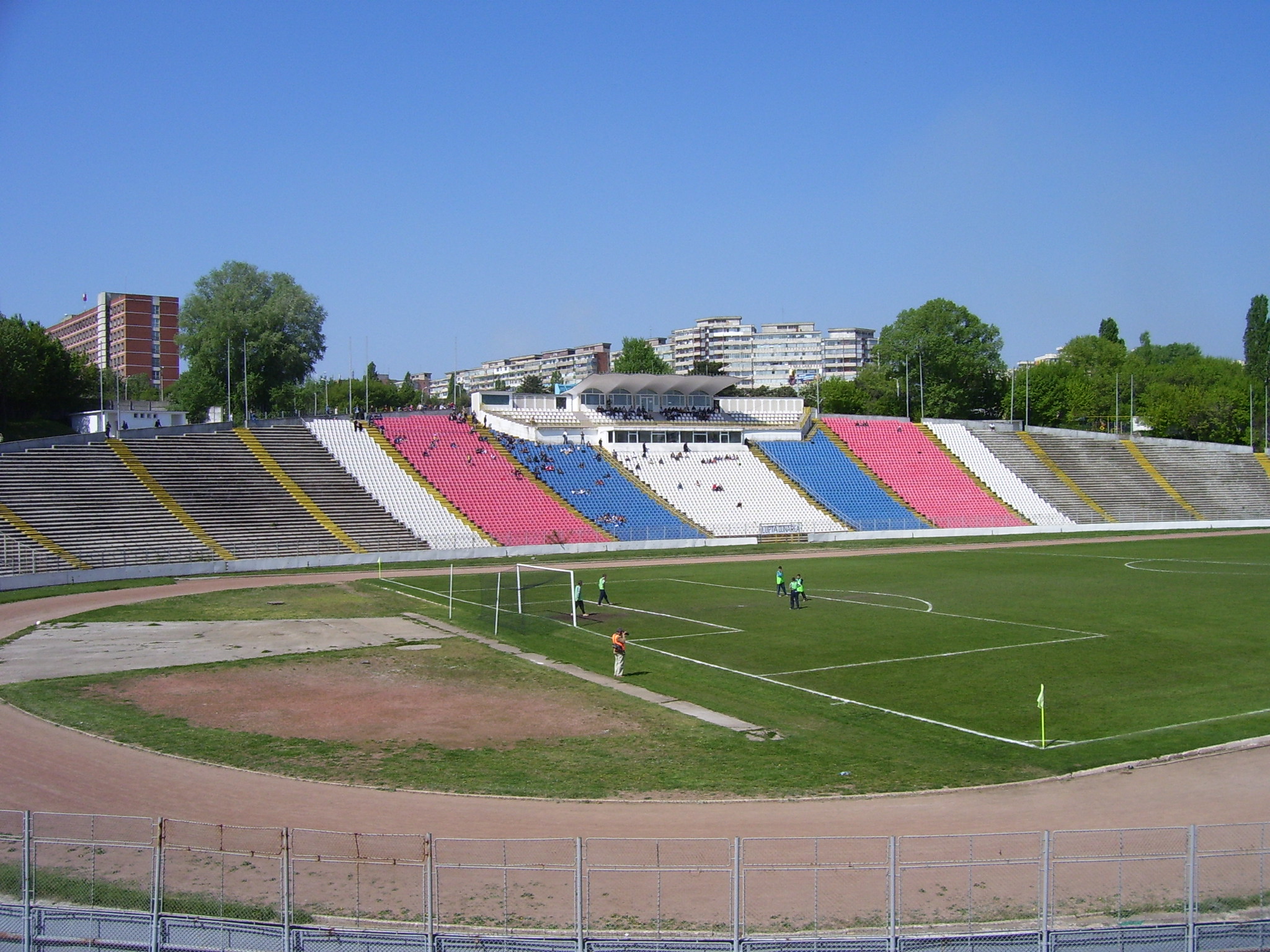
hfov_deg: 54.0
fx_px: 1247
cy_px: 476
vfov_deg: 41.8
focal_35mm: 34
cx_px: 635
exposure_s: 1/750
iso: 80
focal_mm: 5.6
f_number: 4.8
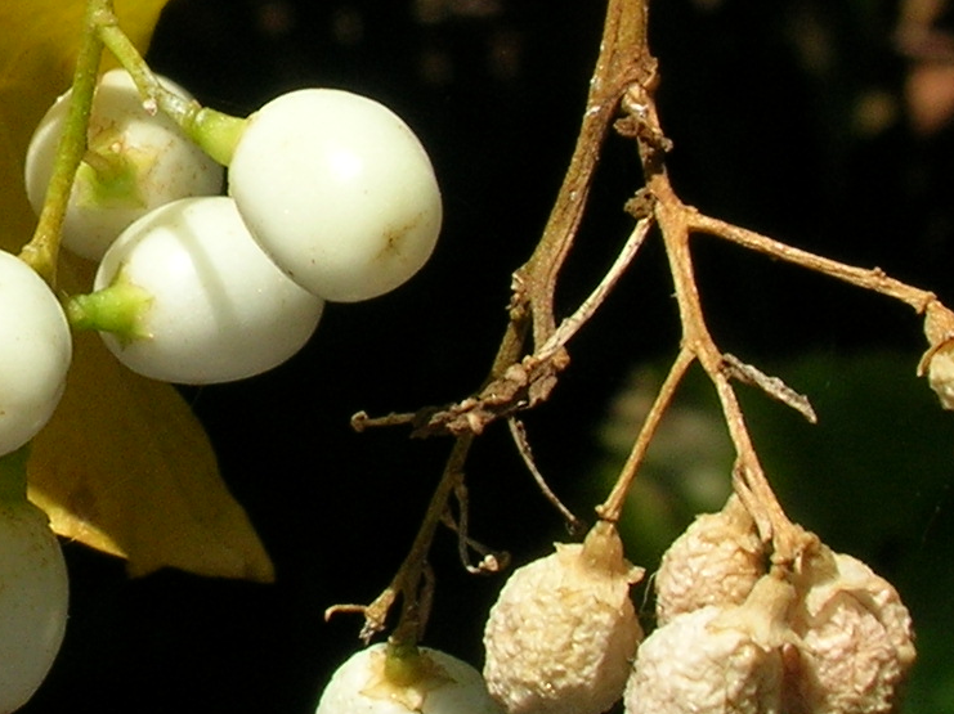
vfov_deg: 9.2
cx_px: -118
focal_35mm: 161
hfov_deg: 12.1
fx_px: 4435
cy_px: 14
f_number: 5.4
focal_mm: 7.7
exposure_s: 1/340
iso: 50
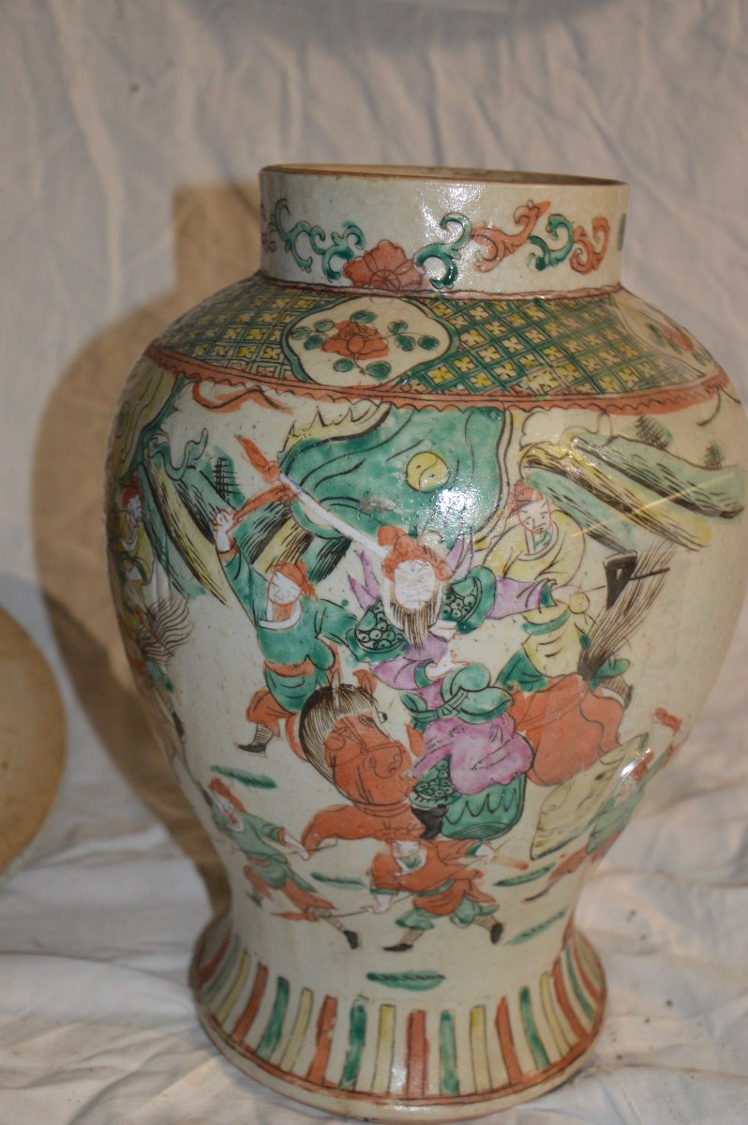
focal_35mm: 45
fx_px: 1405
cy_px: 562
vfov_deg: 43.6
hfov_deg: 29.8
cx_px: 374
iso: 1250
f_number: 4.2
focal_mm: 30
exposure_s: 1/60
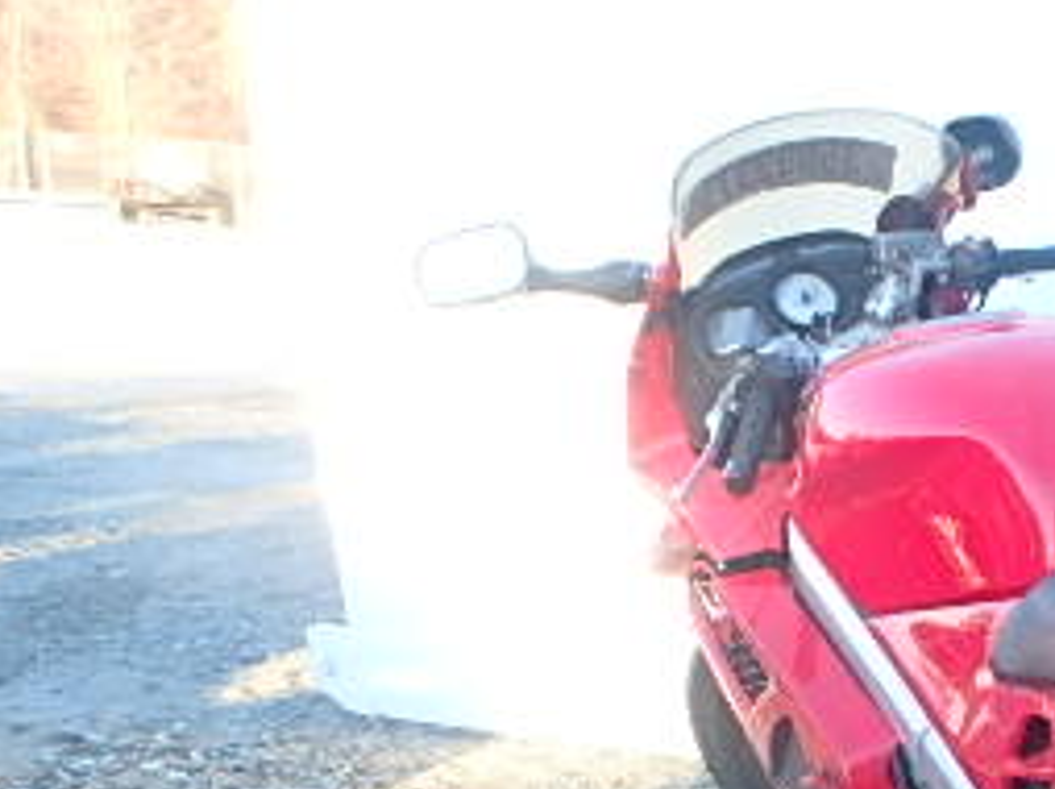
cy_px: 843
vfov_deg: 25.7
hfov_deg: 32.0
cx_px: 1159
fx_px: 1614
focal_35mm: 53
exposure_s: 1/80
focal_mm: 3.7
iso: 125
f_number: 3.5
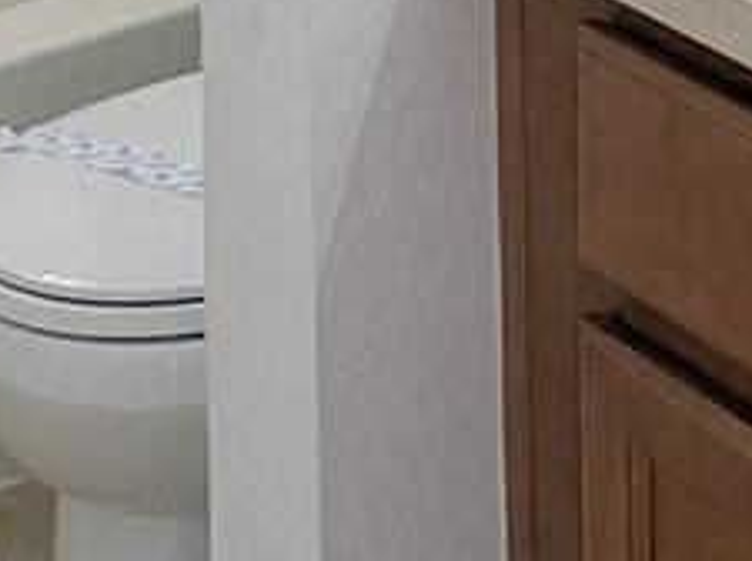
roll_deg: +0.2
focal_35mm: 171
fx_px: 3709
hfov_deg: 11.5
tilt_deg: +0.5
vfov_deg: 7.6
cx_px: 712
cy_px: -1119
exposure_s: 1/236
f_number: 1.78
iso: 125
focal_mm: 6.76
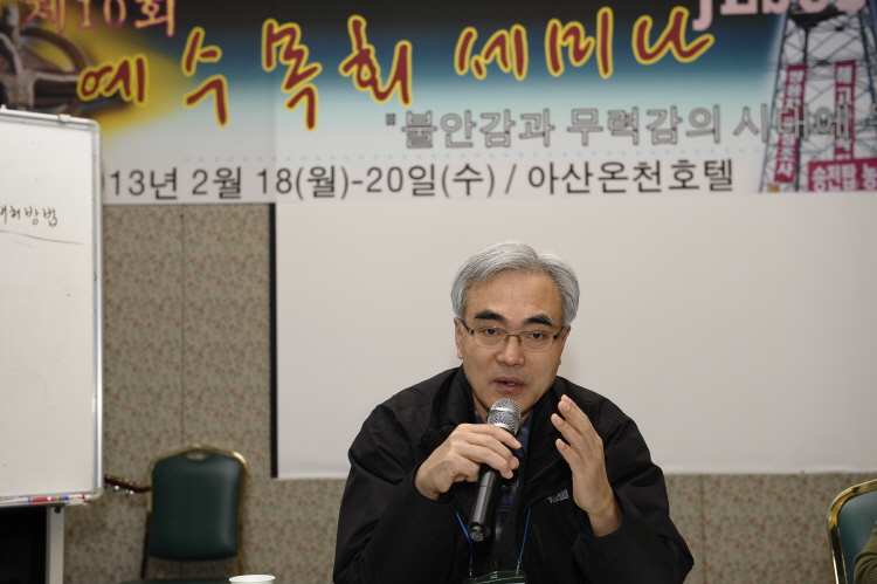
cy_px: 292
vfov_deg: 24.2
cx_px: 438
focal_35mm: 56
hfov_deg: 35.7
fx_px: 1363
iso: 800
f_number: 5
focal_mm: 56
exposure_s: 1/160
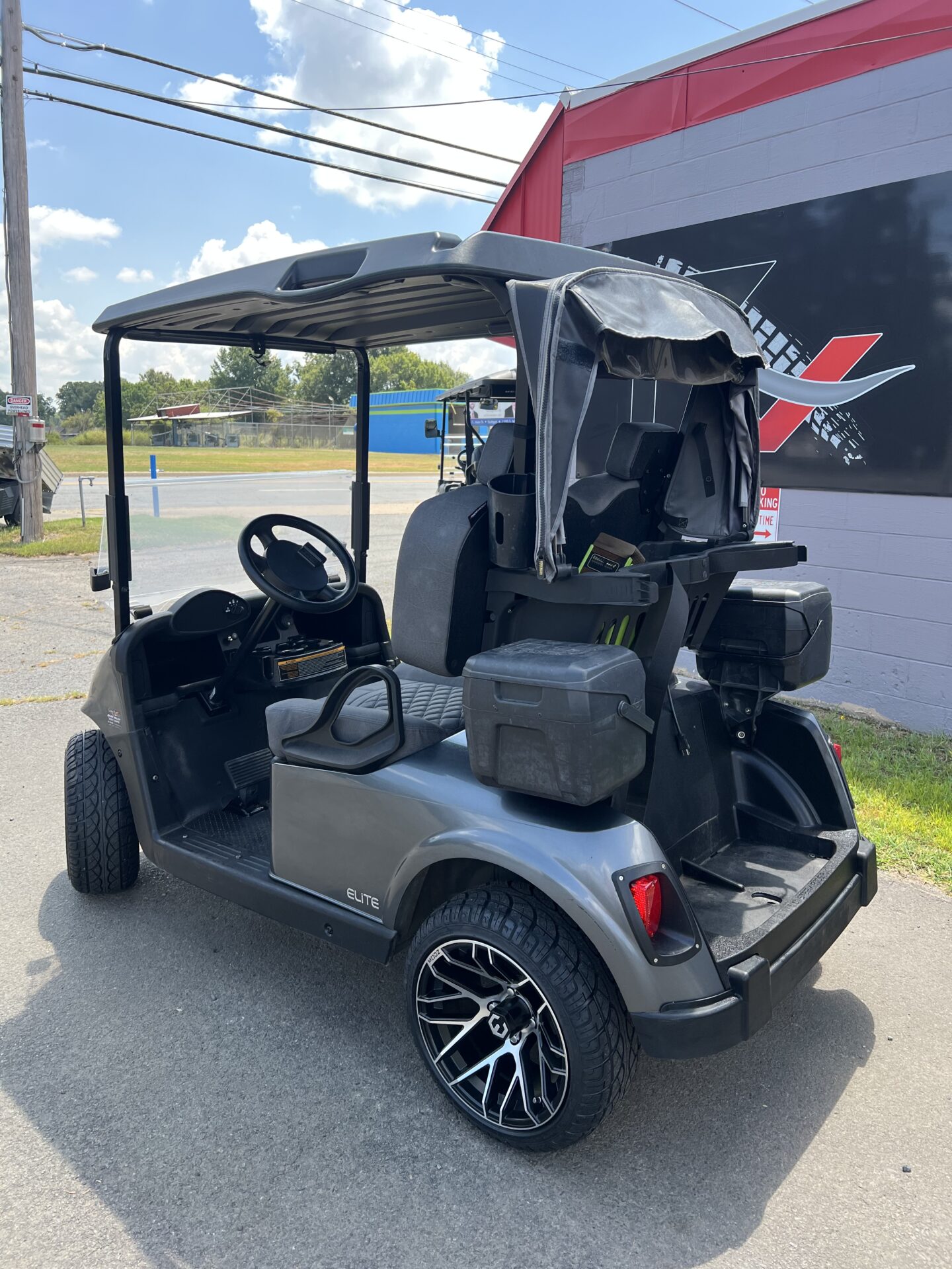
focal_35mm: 26
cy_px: 634
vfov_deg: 67.3
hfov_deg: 53.1
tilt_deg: -10.3
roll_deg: -0.8
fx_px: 953
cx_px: 476
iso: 50
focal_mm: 5.7
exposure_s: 1/808
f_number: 1.5
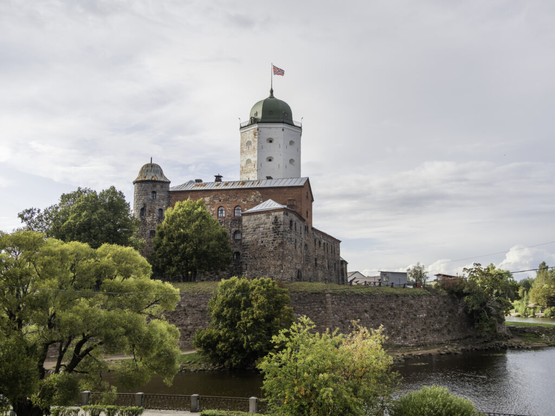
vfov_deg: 44.2
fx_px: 513
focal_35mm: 32
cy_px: 208
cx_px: 278
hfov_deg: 56.8
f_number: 4
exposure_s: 1/1000
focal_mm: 16
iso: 200
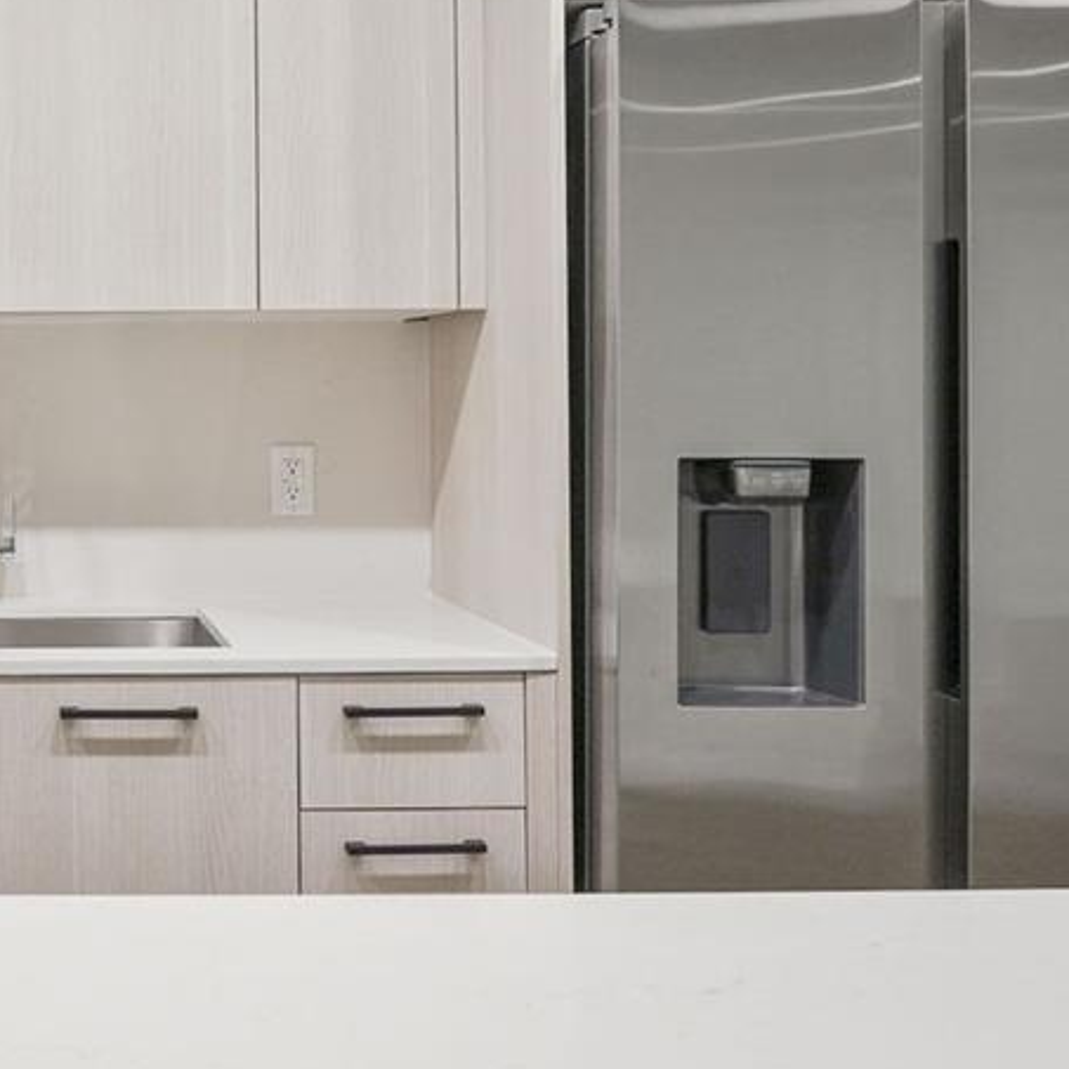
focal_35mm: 45
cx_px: -21
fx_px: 1572
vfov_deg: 37.2
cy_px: 373
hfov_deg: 34.0
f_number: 8
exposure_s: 1/6
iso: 200
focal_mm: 15
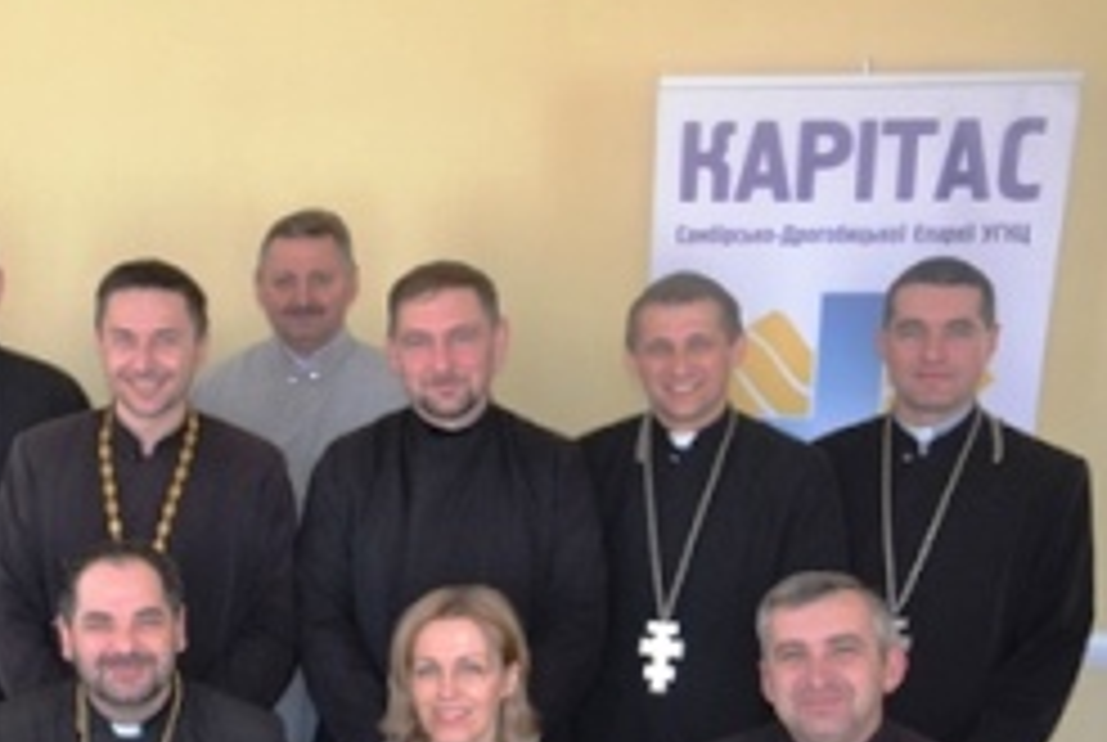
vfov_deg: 19.9
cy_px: 693
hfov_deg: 28.3
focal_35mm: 67
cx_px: 18
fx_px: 2064
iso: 900
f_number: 3.8
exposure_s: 1/60
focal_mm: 22
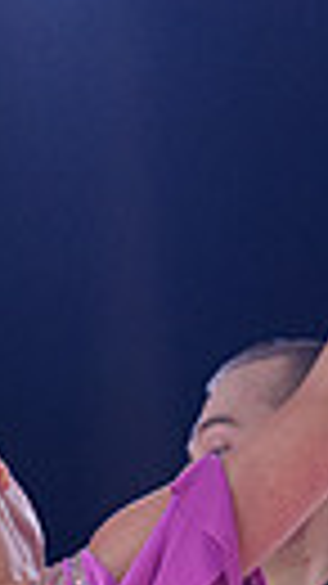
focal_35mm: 625
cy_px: 1188
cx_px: 137
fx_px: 9676
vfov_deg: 3.4
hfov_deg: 1.9
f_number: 2.8
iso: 1000
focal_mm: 134
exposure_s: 1/500
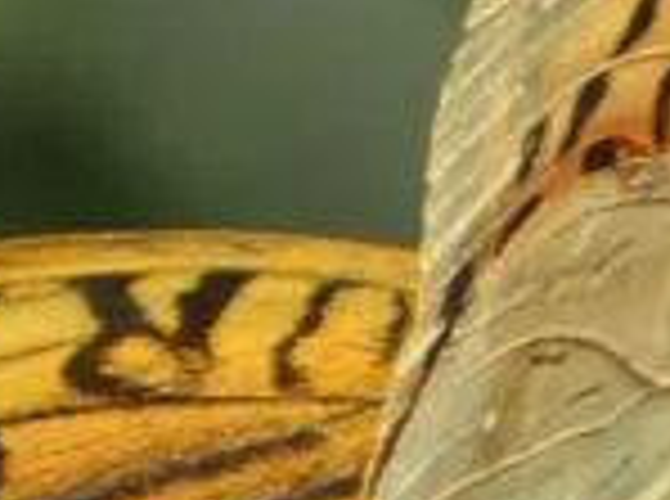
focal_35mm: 2932
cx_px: 436
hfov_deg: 0.7
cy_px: 495
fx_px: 56613
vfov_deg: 0.5
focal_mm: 121.9
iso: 200
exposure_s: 1/100
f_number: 5.6
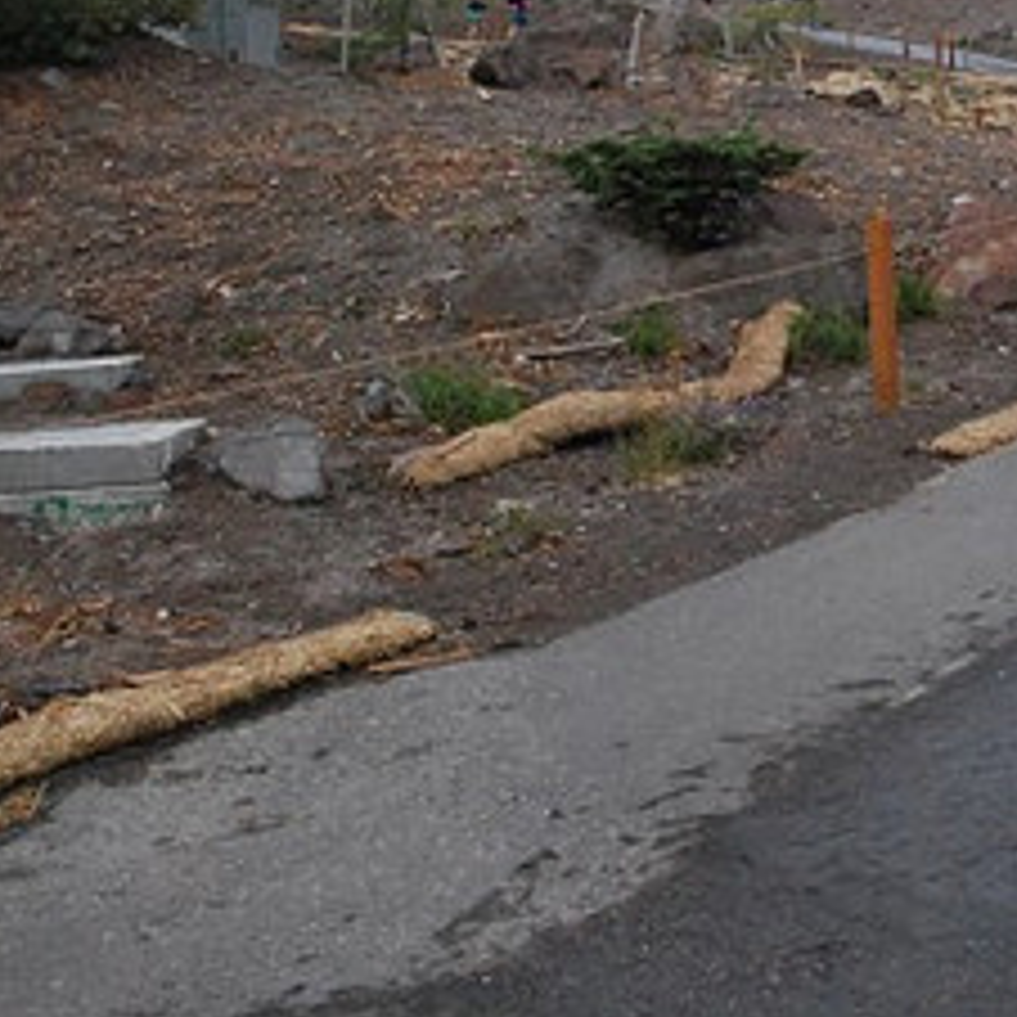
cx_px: 1116
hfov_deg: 26.8
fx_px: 1961
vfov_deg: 28.8
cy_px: 322
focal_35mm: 59
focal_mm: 18
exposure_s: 1/4000
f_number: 4
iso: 1600
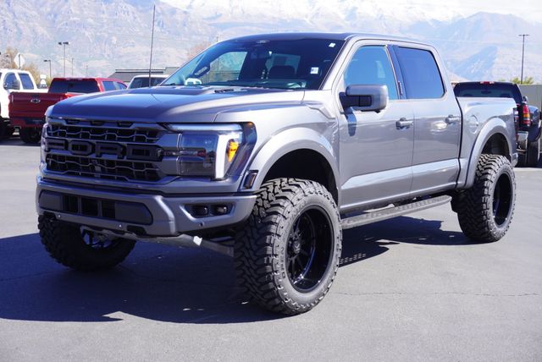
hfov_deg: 39.9
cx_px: 271
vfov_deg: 27.3
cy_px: 181
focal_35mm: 50
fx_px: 746
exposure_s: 1/100
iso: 100
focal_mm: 33
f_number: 8
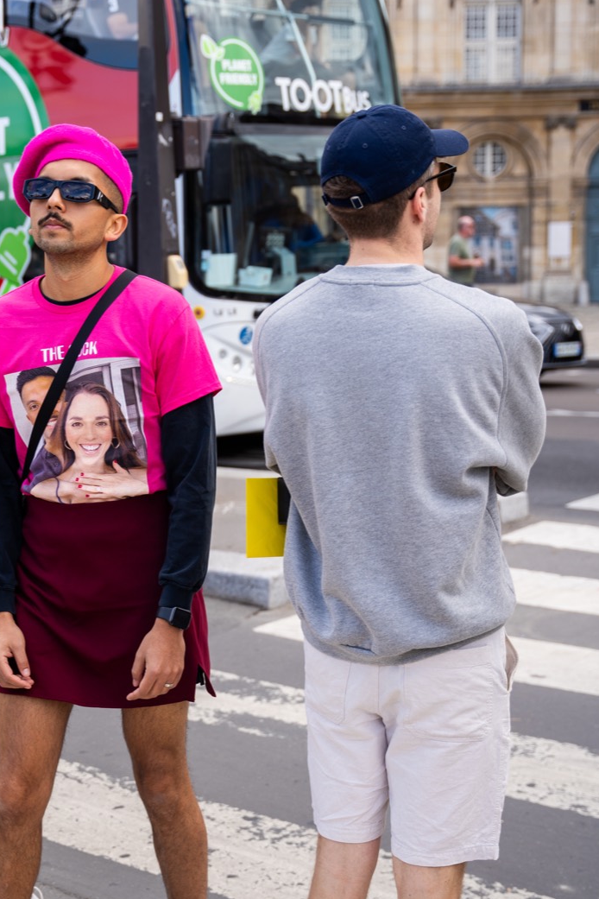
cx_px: 173
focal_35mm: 64
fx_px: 1603
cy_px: 473
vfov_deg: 31.3
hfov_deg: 21.0
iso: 64
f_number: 2.8
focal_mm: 41.8
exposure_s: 1/400
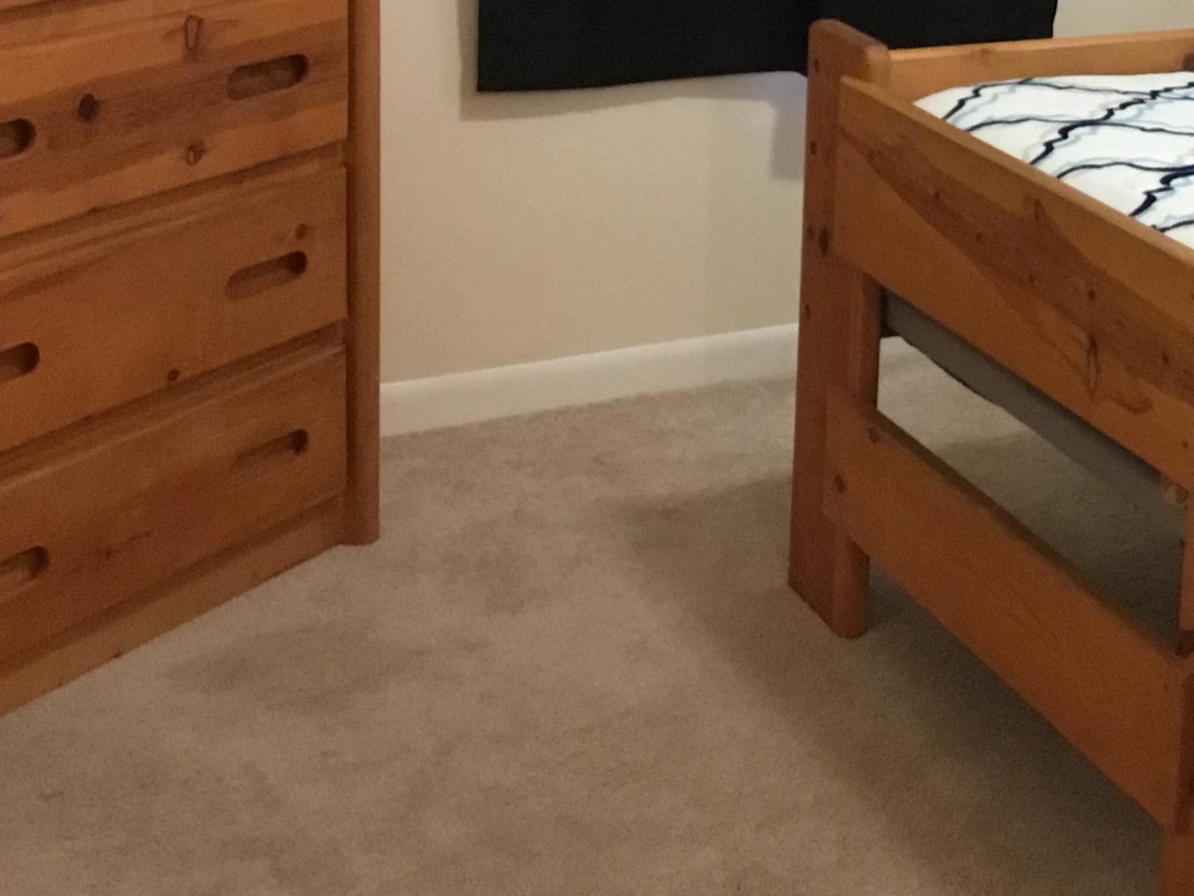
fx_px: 2277
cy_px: 62
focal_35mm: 66
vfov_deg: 21.7
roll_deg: -2.7
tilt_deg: -11.6
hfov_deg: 27.7
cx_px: 1193
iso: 200
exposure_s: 1/24
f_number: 2.4
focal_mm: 3.3
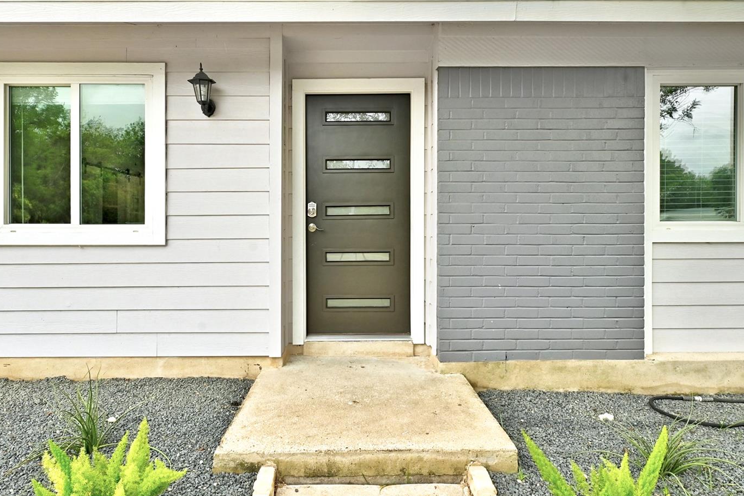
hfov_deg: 81.1
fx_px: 434
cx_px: 352
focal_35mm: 21
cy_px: 230
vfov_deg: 59.4
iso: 400
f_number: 10
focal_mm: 14
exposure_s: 1/160
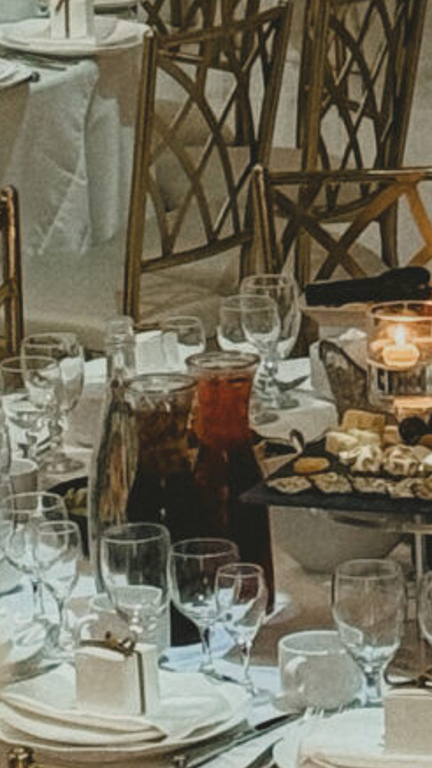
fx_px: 6228
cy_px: -859
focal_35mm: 306
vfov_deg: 6.8
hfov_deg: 4.0
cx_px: -26
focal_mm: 6.76
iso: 250
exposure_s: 1/40
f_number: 1.78
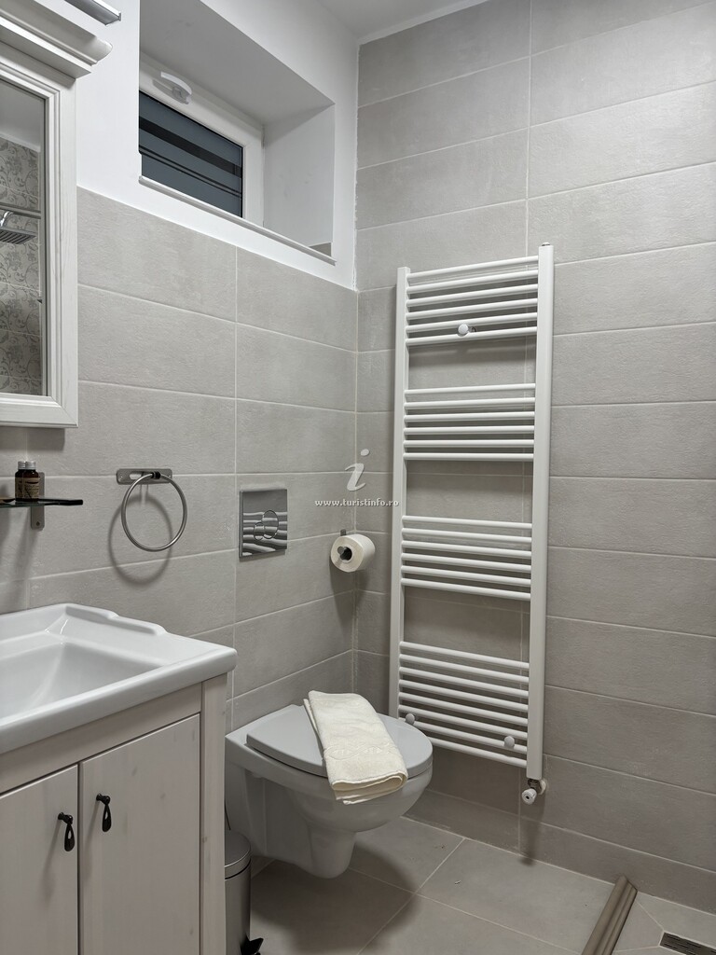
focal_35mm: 26
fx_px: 717
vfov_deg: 67.3
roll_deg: -1.5
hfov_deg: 53.1
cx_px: 358
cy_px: 478
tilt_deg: -2.6
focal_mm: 5.96
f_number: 1.6
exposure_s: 1/100
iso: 80
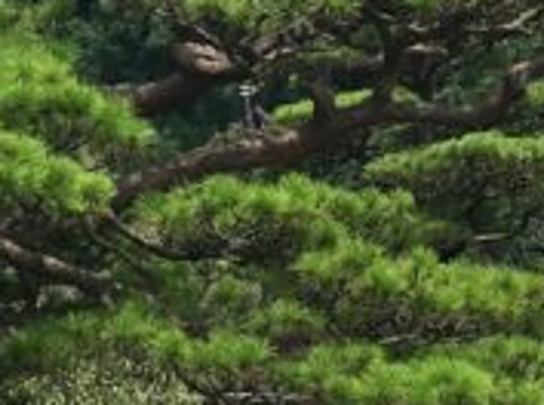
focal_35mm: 197
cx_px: -252
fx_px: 3090
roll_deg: +0.9
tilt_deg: +13.9
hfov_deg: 9.8
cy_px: -68
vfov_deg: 7.5
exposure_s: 1/1350
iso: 25
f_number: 2.2
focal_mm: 4.15
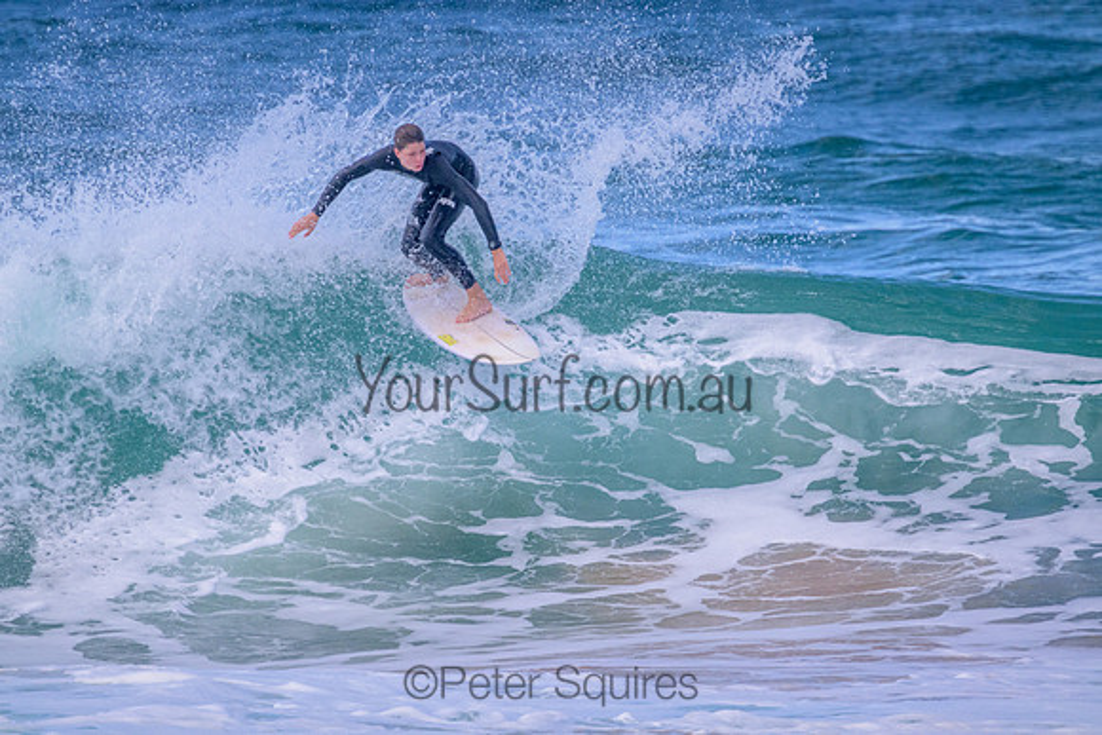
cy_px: 368
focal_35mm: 800
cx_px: 551
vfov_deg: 1.7
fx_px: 24493
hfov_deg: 2.6
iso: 1800
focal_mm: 800
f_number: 11
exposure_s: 1/1600
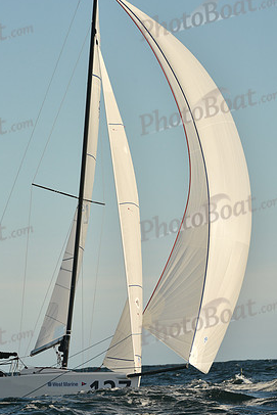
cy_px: 177
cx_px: 86
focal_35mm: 286
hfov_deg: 4.8
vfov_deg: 7.2
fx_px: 3298
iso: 320
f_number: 8
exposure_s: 1/1250
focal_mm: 200
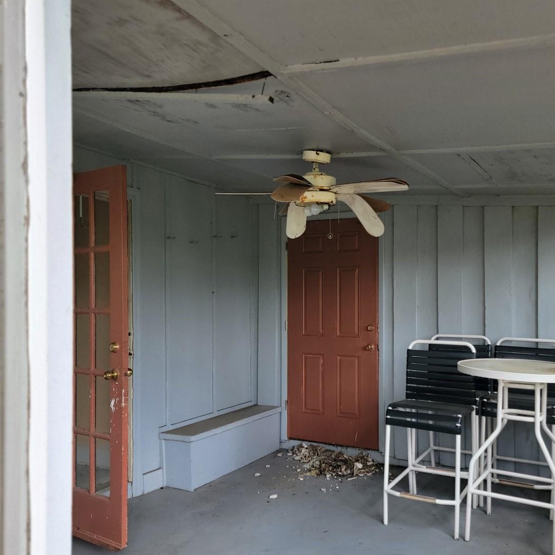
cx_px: 303
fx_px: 580
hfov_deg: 51.0
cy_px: 285
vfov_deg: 51.1
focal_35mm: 32
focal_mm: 6.7
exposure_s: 1/120
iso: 64
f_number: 1.8
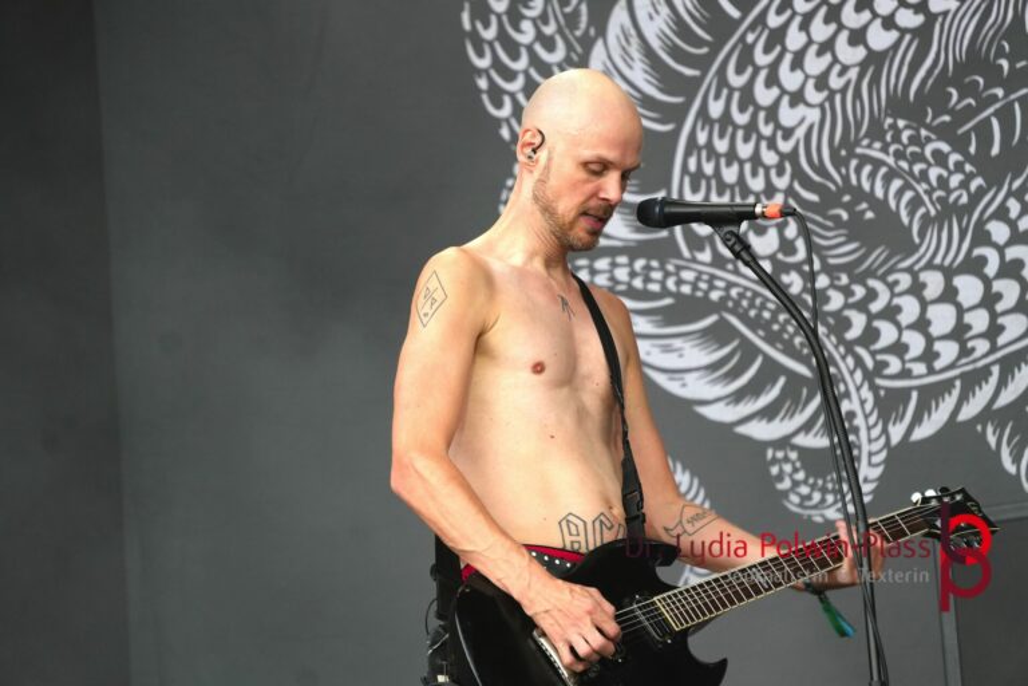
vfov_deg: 6.8
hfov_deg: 10.2
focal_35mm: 202
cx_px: 514
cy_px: 343
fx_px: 5782
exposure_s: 1/250
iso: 800
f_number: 5.6
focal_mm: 135
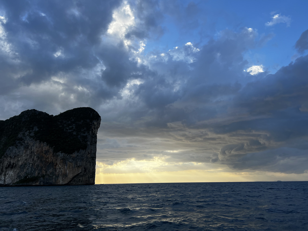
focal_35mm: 26
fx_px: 231
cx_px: 154
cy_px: 116
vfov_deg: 53.1
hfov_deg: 67.3
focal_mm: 5.7
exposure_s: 1/2165
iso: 50
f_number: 1.5
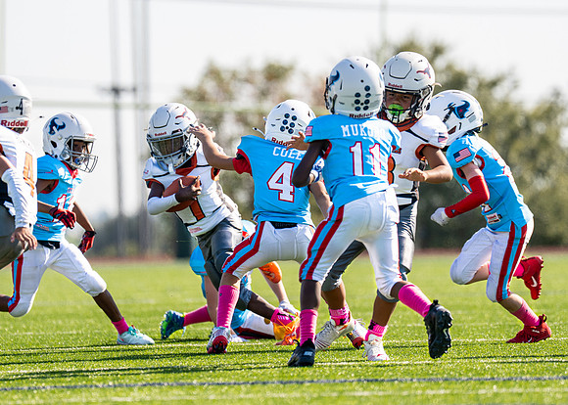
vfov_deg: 3.9
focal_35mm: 372
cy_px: 223
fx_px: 5997
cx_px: 251
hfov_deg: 5.4
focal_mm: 200
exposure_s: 1/1250
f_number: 2.8
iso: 100
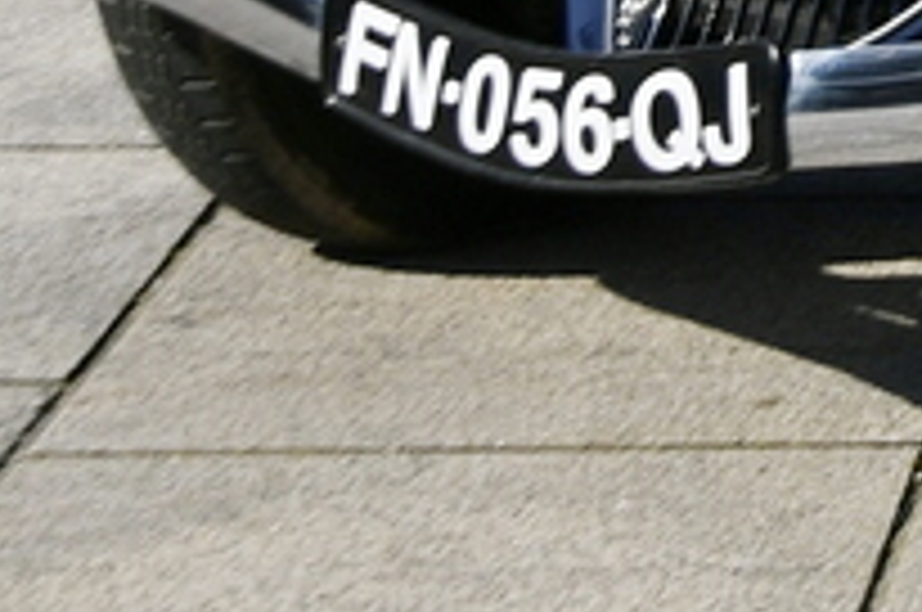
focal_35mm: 264
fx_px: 6751
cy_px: -1107
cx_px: 2015
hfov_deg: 7.4
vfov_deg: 5.0
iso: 100
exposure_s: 1/1250
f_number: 6.3
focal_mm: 30
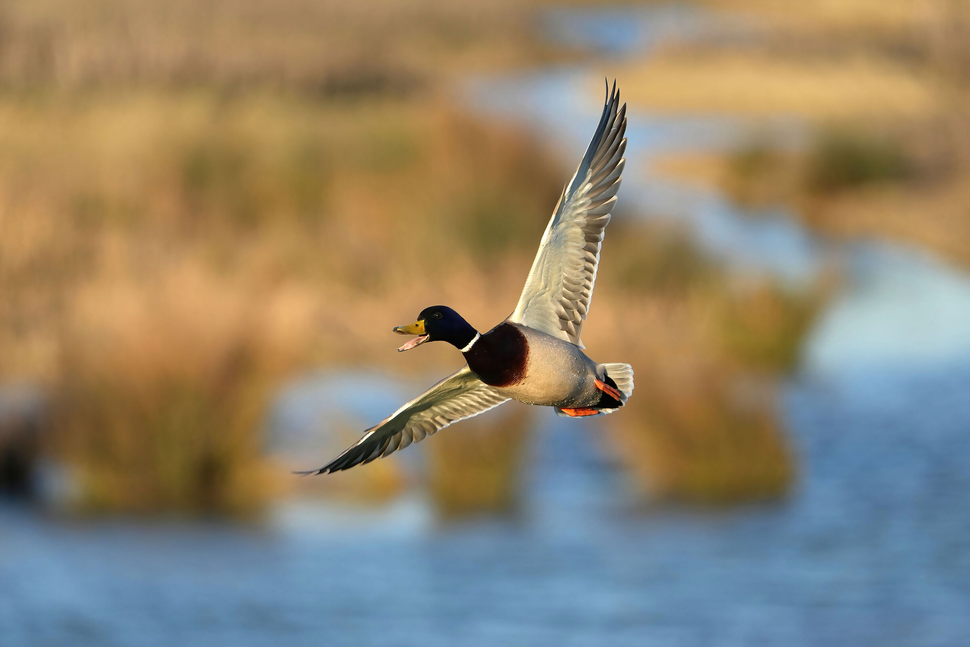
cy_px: 324
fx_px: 16165
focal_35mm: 600
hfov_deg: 3.4
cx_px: 485
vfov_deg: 2.3
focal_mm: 600
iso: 500
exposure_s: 1/1600
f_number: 6.3
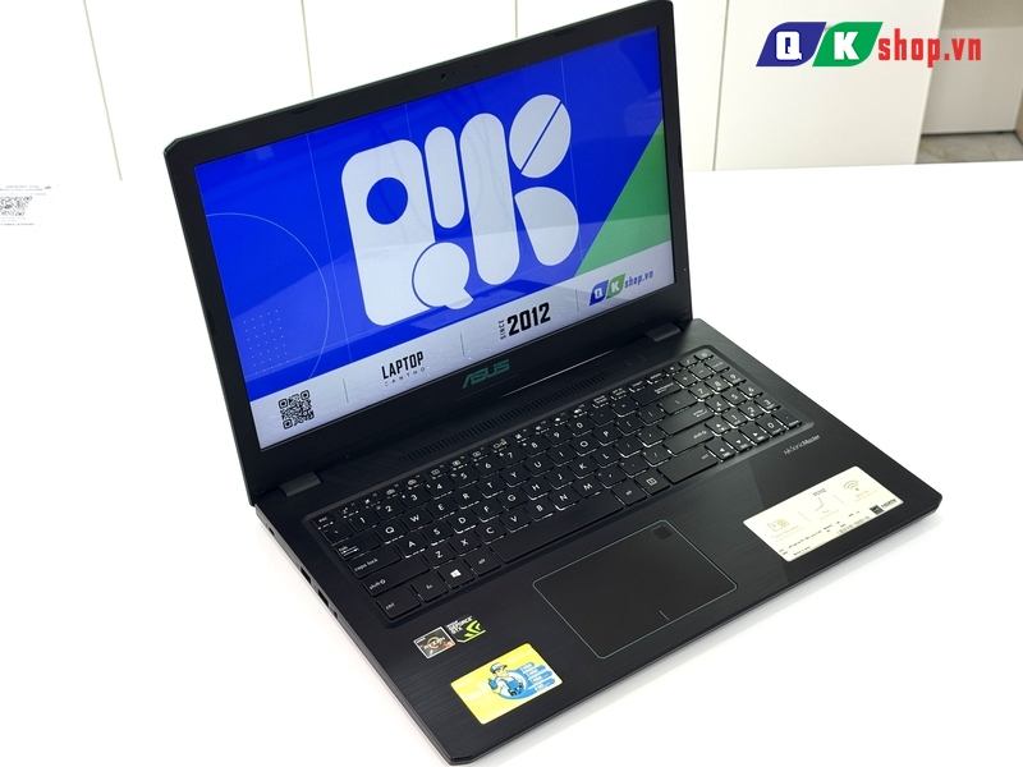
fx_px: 1419
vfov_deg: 30.3
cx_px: 512
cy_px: 384
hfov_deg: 39.7
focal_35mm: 48
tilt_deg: -36.5
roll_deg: +2.6
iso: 50
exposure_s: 1/100
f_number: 1.78
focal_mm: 6.76
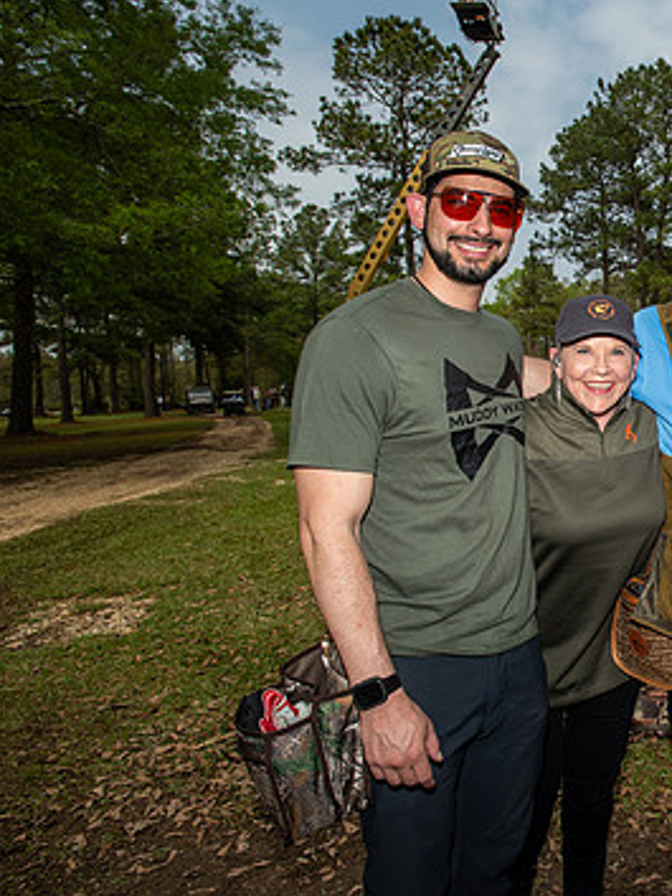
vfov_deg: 59.9
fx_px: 776
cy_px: 424
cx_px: 702
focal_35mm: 30
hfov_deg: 39.9
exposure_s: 1/250
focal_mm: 19
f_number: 8
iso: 125
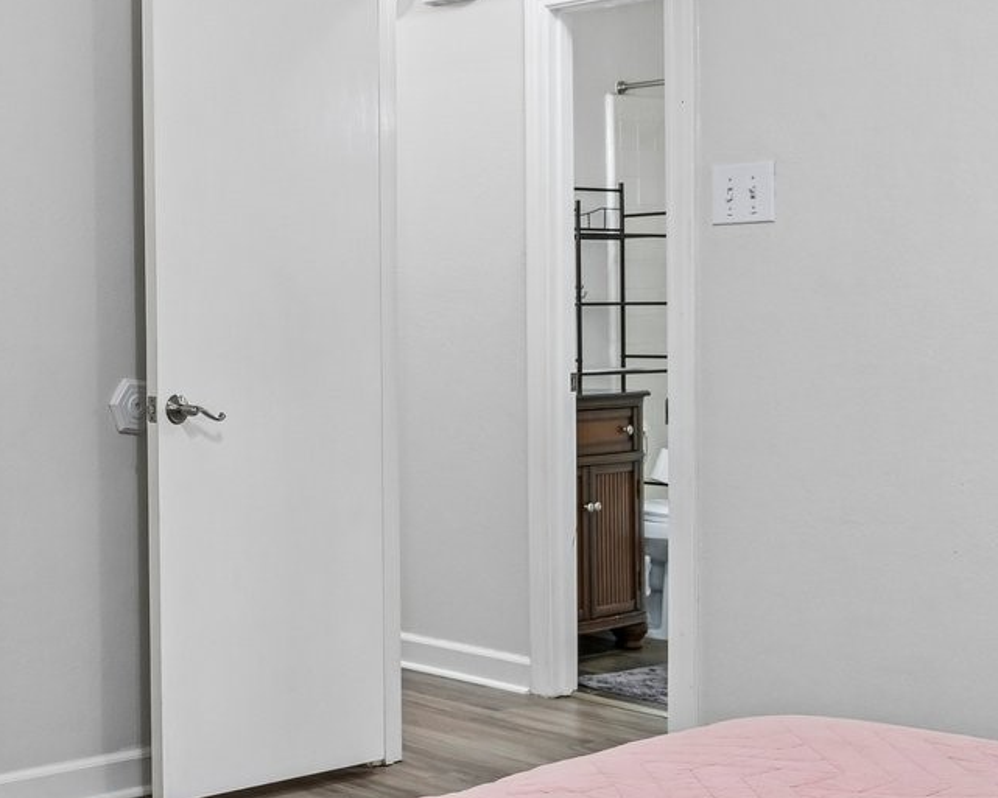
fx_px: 1595
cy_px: 304
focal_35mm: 54
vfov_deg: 28.0
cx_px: -307
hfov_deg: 28.4
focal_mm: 18
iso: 400
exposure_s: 1/5
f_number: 8
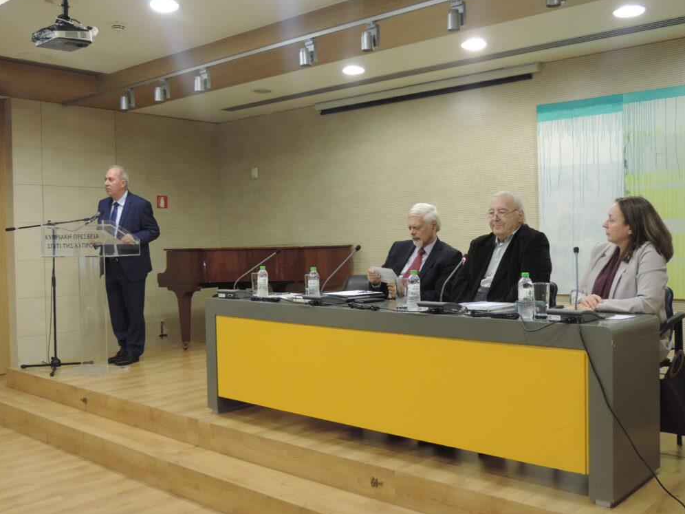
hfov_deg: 51.4
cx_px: 337
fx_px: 712
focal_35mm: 36
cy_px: 257
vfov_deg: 39.7
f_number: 3.3
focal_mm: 6.2
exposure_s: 1/20
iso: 400
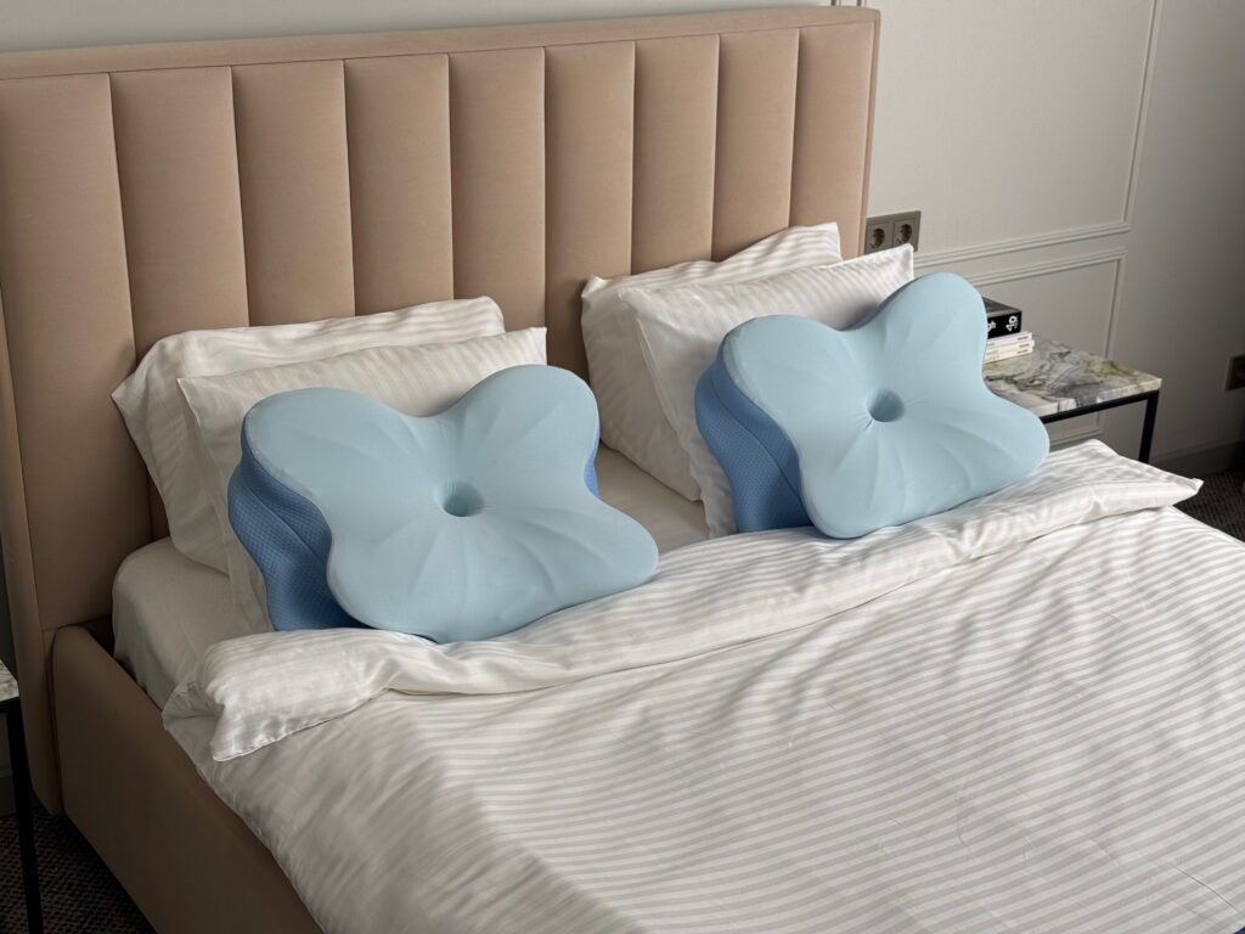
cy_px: 467
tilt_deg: -21.6
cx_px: 622
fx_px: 1726
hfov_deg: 39.7
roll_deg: -1.7
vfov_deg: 30.3
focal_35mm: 48
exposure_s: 1/146
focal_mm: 6.76
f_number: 1.78
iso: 50
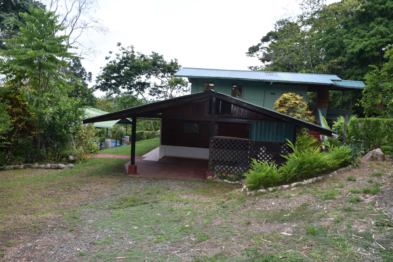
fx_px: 295
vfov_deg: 47.9
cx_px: 196
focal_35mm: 27
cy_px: 131
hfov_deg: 67.4
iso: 100
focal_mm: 18
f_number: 5.6
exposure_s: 1/160
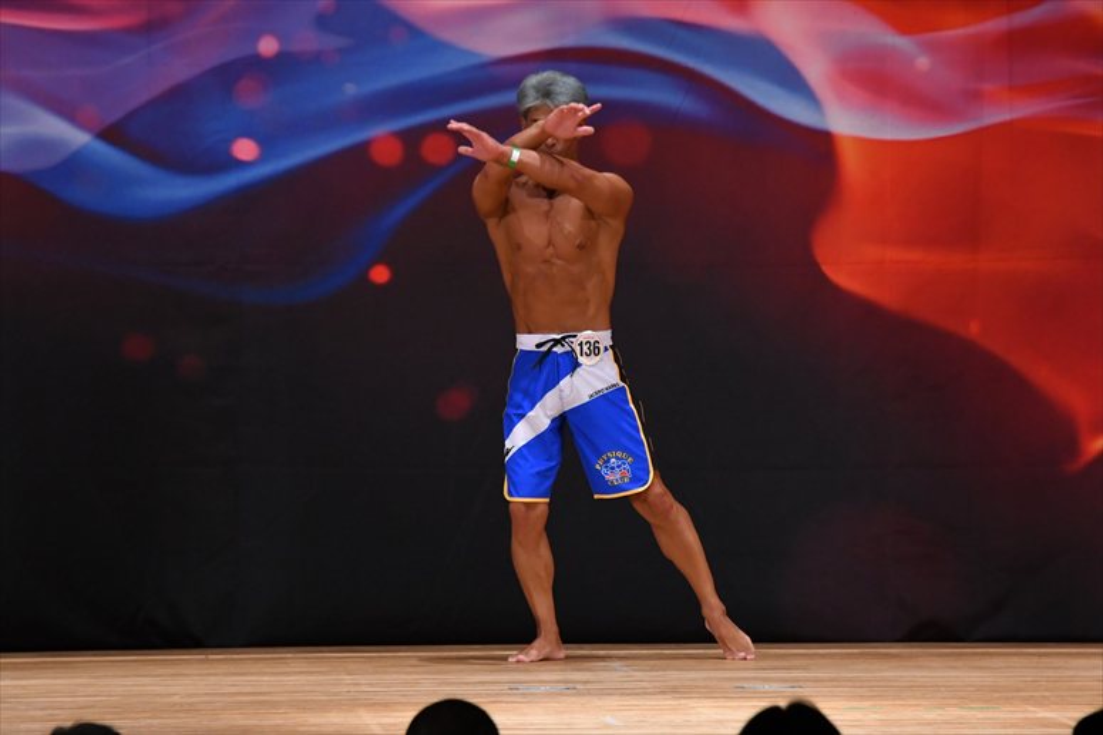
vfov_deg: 5.1
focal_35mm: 270
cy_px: 368
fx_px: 8269
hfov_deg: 7.6
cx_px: 552
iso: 3200
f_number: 5.6
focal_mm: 180
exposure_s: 1/400
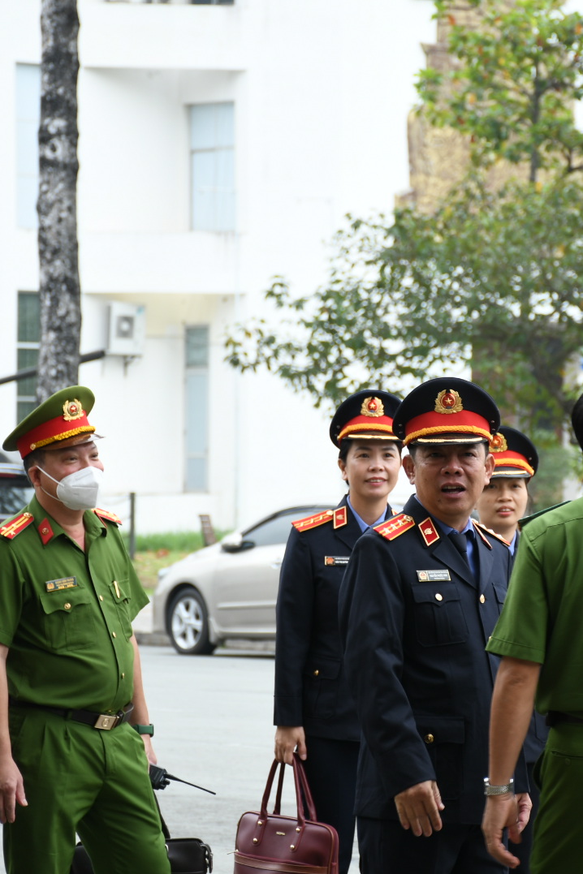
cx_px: 404
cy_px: 437
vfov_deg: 10.8
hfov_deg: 7.2
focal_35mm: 191
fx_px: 4639
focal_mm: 85
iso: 250
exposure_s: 1/100
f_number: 5.3
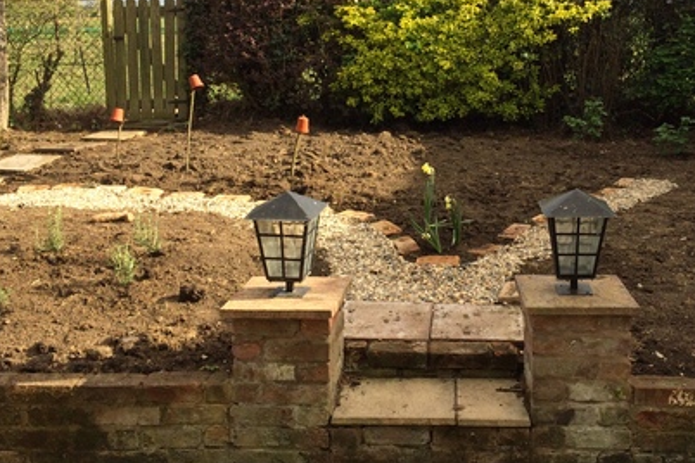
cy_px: 140
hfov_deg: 43.3
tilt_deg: -5.8
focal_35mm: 45
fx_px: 869
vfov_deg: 29.6
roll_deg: +1.3
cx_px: 432
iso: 64
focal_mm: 4.15
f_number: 2.2
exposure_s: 1/1953
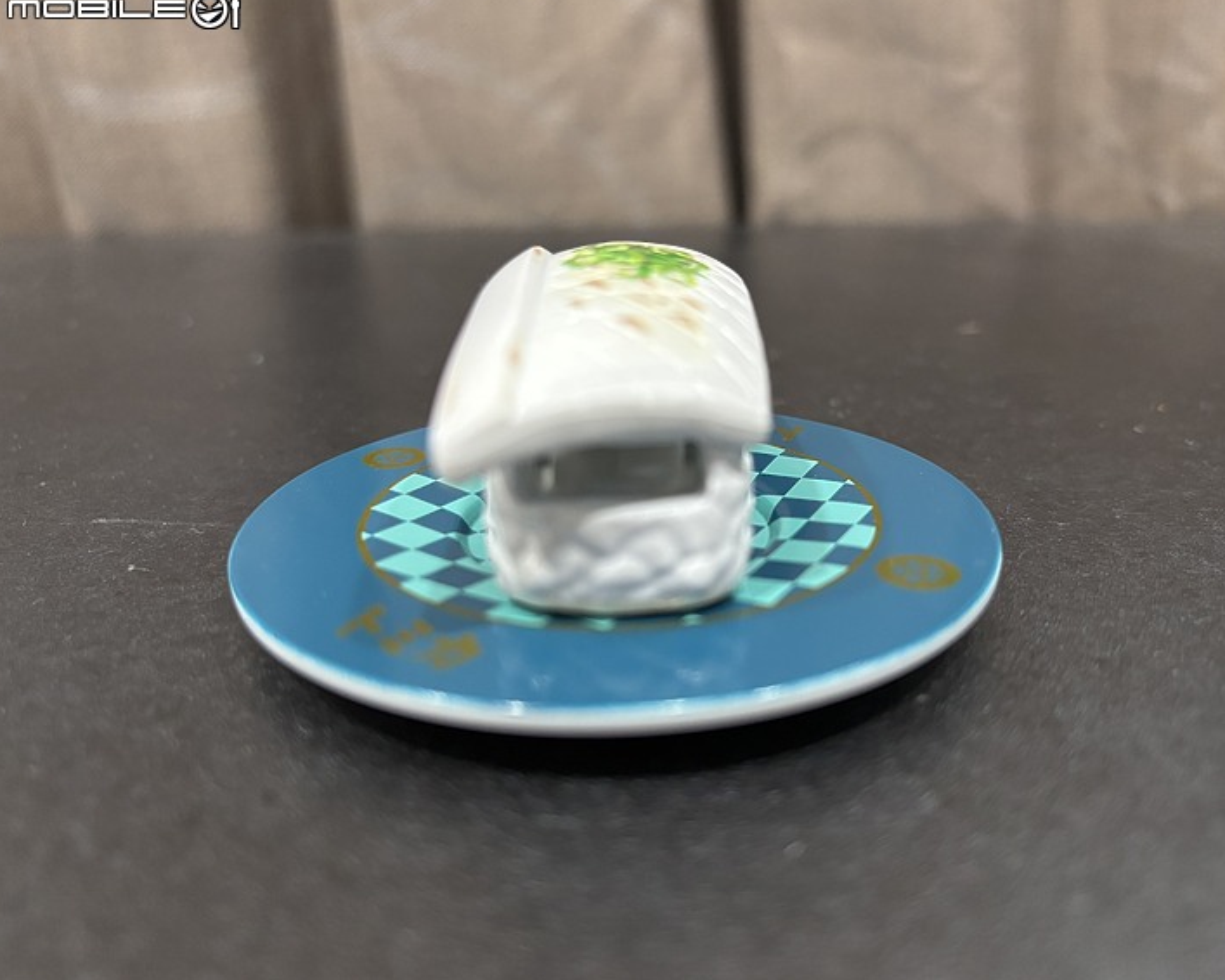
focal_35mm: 28
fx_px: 1015
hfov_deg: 62.1
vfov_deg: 51.6
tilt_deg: -20.2
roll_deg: +0.8
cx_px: 667
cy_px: 484
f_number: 1.6
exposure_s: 1/60
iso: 250
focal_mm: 5.96
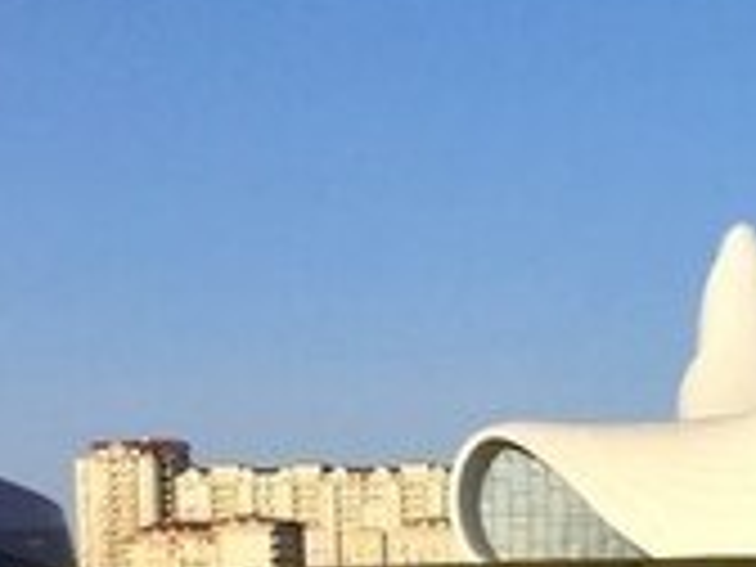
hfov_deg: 15.0
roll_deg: +1.2
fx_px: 2664
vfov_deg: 11.6
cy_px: 866
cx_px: 1112
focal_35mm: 122
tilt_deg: -3.8
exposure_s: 1/1164
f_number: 2.4
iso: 25
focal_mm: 3.3
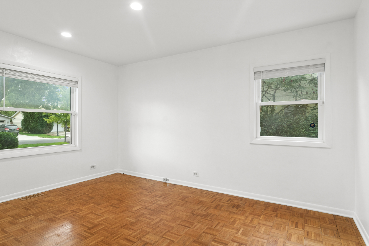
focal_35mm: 18
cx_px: 184
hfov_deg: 90.0
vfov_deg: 67.4
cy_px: 123
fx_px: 184
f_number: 8
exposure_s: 1/8
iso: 200
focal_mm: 12
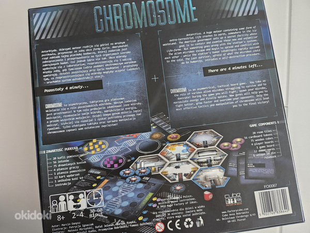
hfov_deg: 73.9
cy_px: 116
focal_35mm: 23
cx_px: 155
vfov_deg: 58.9
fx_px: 206
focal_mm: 5.4
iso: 800
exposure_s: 1/120
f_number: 1.8
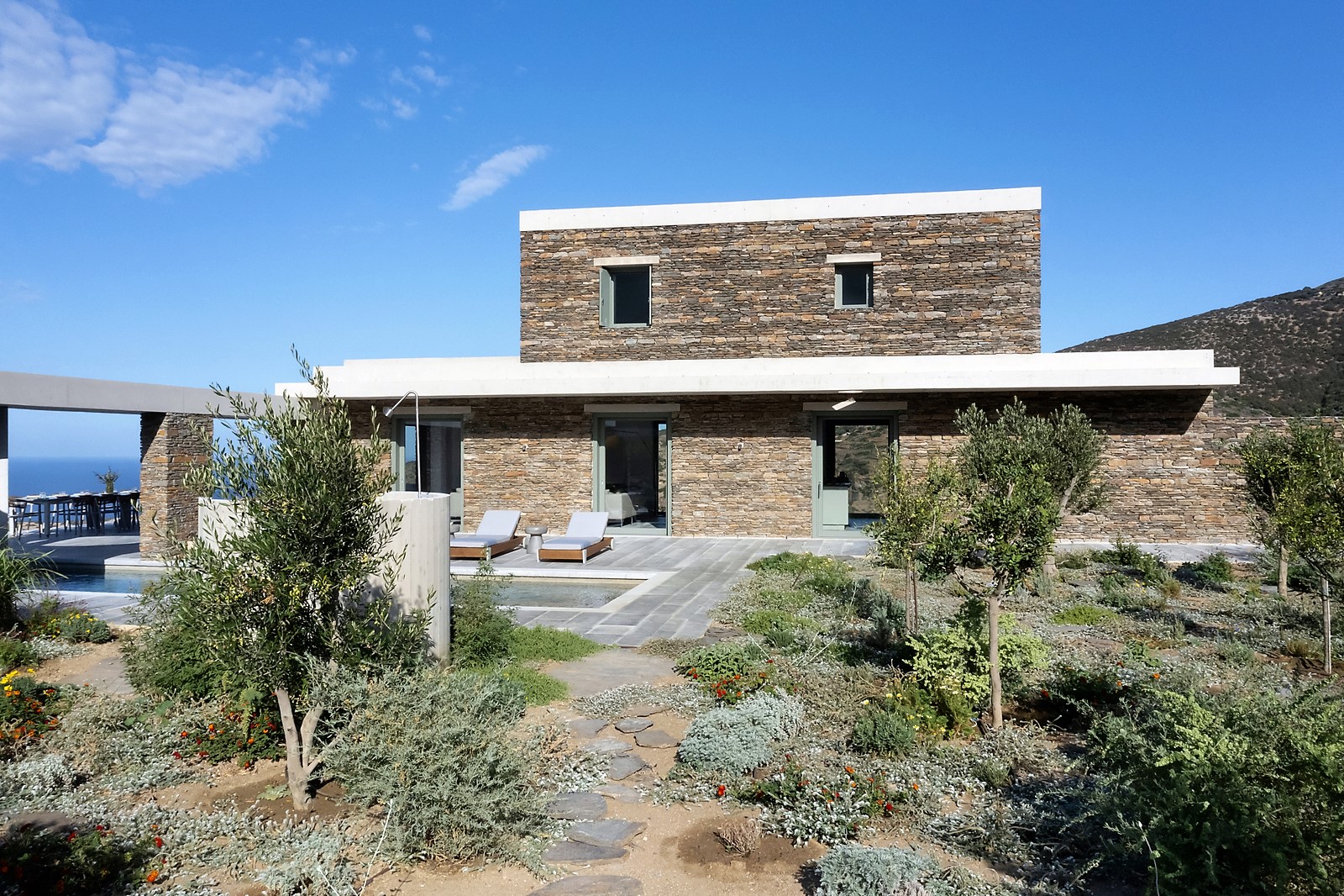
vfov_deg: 46.4
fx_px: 1045
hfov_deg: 65.5
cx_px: 672
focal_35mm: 28
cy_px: 448
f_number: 11
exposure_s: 1/640
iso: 400
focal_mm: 10.26
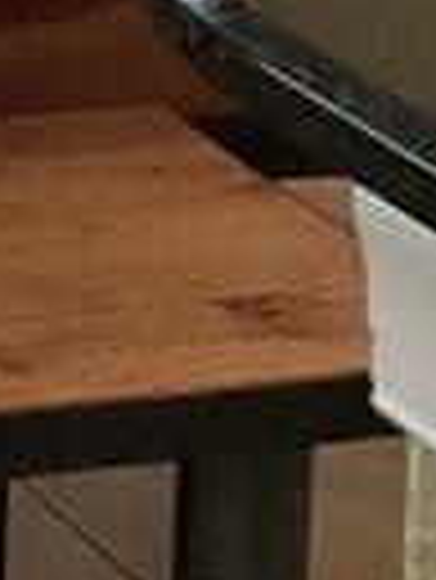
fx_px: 3722
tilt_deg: -0.5
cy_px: -1308
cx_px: -1250
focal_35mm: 222
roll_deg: -1.1
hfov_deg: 5.8
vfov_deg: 7.5
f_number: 1.8
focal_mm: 3.99
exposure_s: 1/40
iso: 25
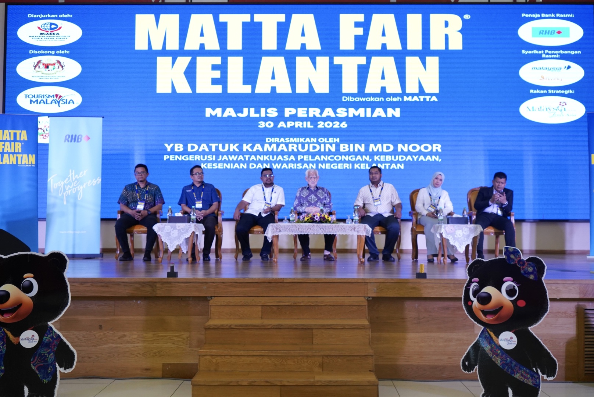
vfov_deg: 34.3
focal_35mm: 39
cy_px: 198
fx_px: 644
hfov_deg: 49.5
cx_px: 297
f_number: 5
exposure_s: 1/200
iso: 3200
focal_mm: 39
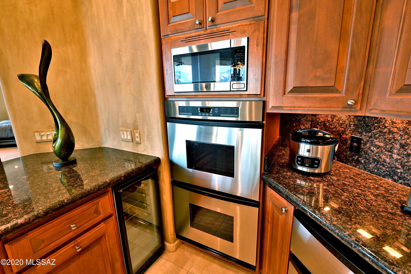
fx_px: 183
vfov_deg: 73.7
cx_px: 206
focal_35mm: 16
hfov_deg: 96.8
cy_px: 137
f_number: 9
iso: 100
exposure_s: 1
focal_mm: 16
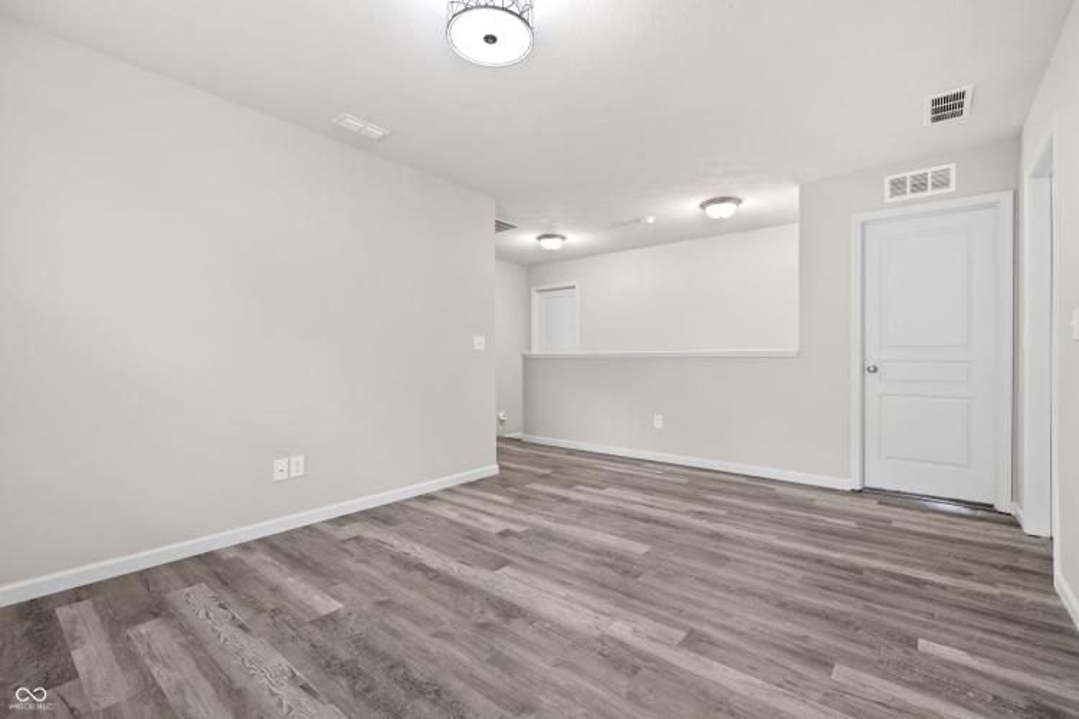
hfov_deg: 96.7
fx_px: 480
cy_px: 360
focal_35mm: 16
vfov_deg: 73.7
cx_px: 540
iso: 1000
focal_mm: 16
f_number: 9
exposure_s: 1/15
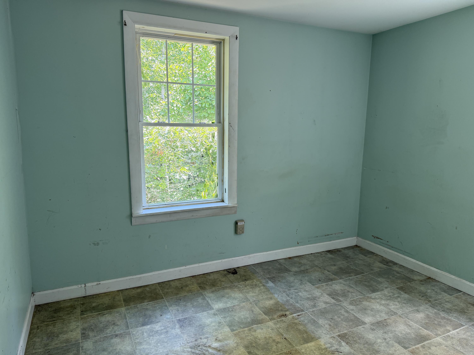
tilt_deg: -9.0
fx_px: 329
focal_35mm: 24
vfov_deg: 56.8
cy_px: 178
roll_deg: -0.5
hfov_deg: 71.6
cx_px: 237
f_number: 1.78
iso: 125
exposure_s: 1/155
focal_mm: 6.76
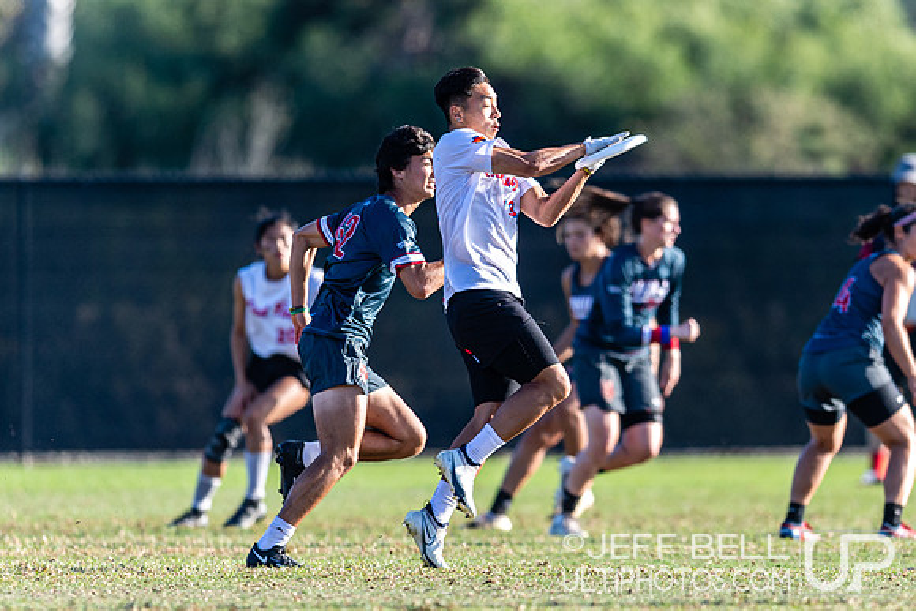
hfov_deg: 2.4
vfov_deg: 1.6
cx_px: 594
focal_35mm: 861
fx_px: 21918
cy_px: 339
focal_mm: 400
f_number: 2.8
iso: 200
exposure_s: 1/1600
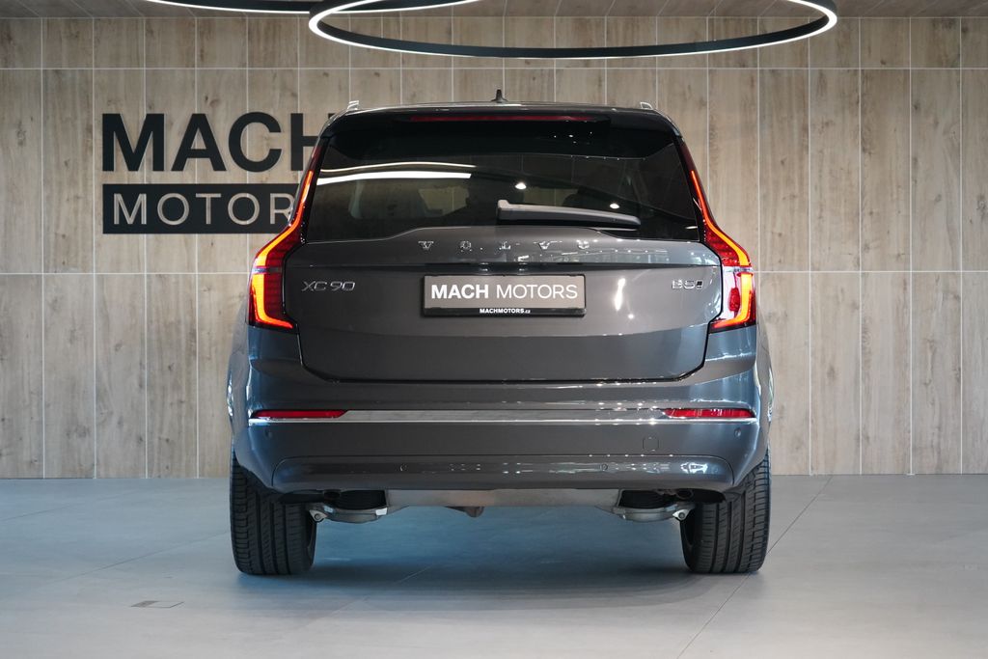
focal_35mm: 70
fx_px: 1921
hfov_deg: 28.8
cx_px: 494
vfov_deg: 19.5
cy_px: 330
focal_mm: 70
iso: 5000
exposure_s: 1/160
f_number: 5.6
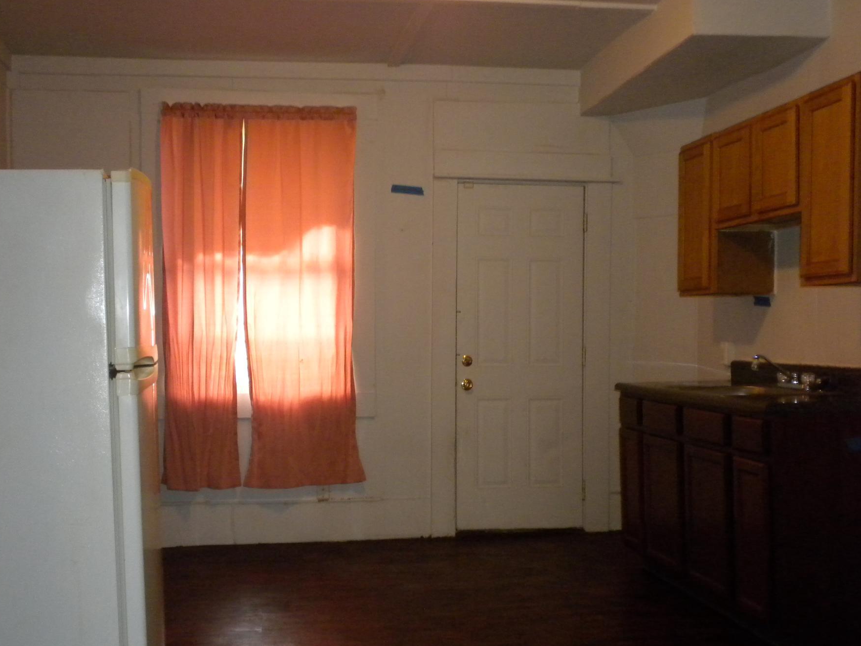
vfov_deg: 33.6
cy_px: 346
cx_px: 400
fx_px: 1070
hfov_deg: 43.8
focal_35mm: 43
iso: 400
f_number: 3.5
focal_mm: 6.6
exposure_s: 1/30
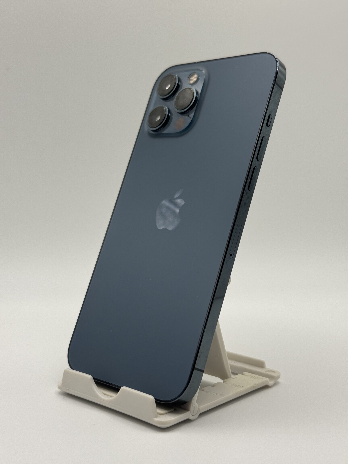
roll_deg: +0.4
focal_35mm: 48
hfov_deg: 30.3
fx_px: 643
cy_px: 232
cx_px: 174
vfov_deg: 39.7
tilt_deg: -6.0
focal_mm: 6.76
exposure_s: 1/1395
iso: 64
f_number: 1.78
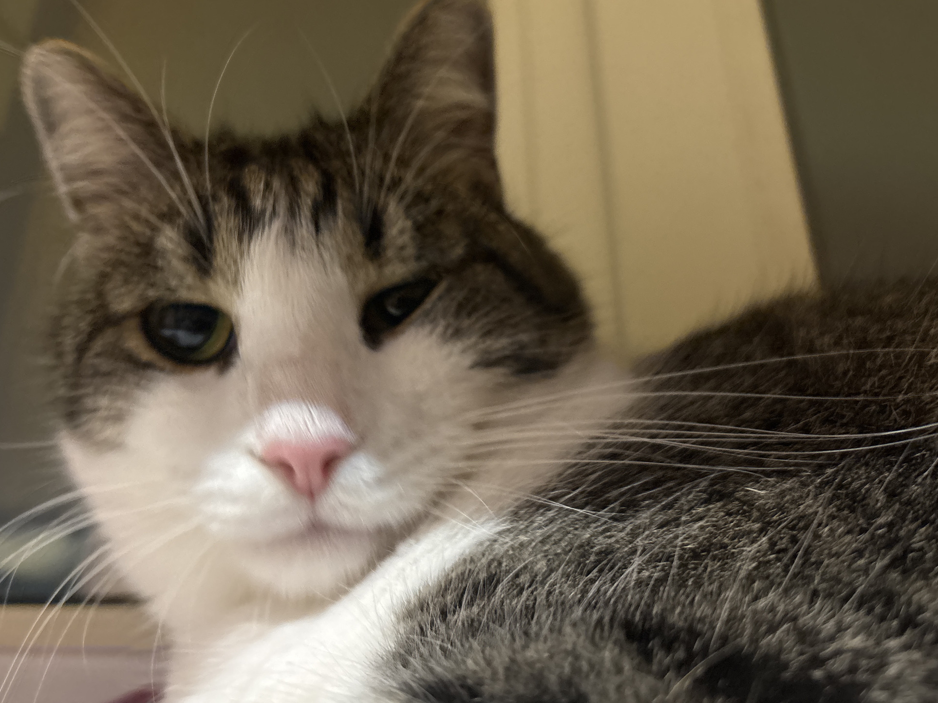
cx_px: 455
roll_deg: +0.4
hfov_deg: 65.3
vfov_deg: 51.3
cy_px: 341
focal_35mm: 27
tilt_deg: +21.5
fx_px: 732
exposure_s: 1/33
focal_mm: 5.96
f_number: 1.6
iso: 640
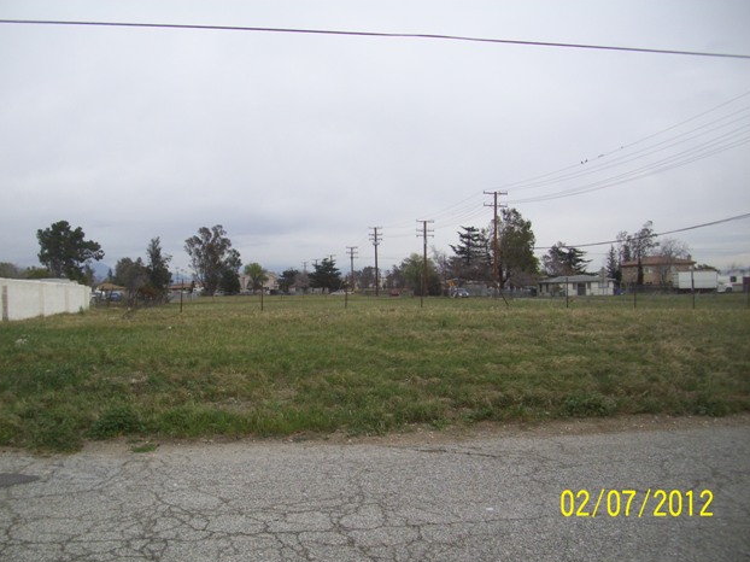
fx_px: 758
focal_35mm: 35
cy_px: 286
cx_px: 367
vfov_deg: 40.7
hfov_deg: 52.6
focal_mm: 5.7
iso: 80
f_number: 2.9
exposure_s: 1/320
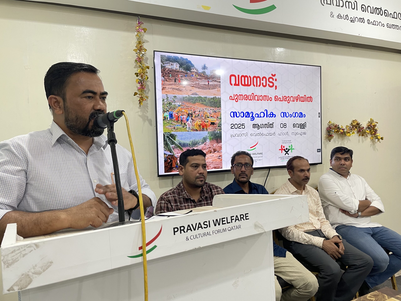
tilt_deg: -0.9
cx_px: 200
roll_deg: +2.6
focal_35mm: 26
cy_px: 150
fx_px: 301
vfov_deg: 53.1
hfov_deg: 67.3
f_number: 1.6
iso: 64
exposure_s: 1/50
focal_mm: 4.2
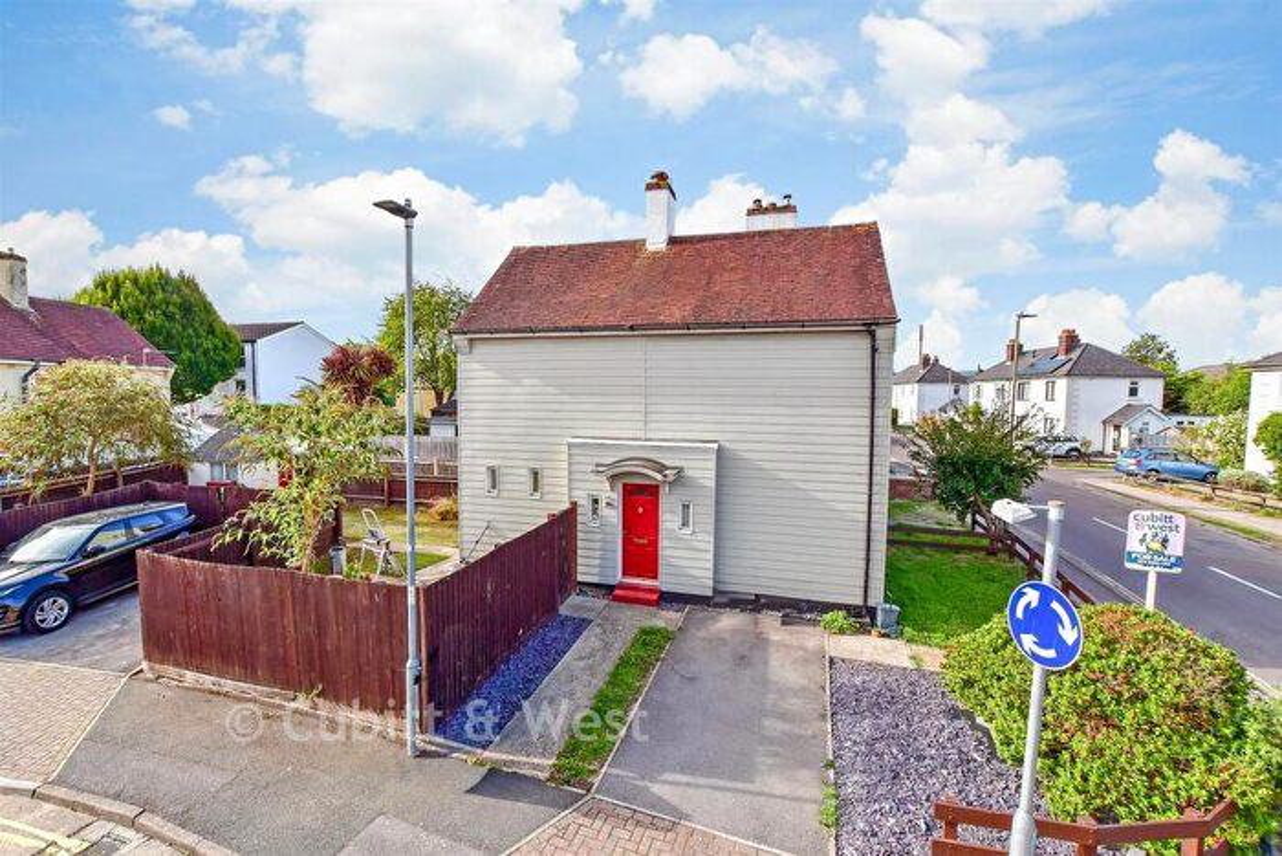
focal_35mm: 15
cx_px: 641
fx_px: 534
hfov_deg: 100.4
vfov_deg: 77.4
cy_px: 428
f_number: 8
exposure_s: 1/320
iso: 400
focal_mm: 10
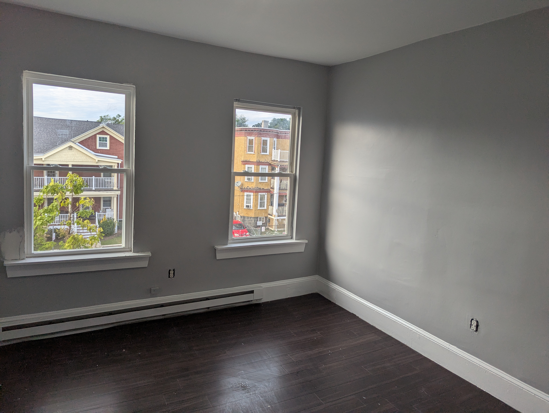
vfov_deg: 56.9
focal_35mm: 24
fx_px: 381
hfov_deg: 71.5
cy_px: 206
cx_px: 274
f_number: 1.85
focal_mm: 6.81
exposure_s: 1/238
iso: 42
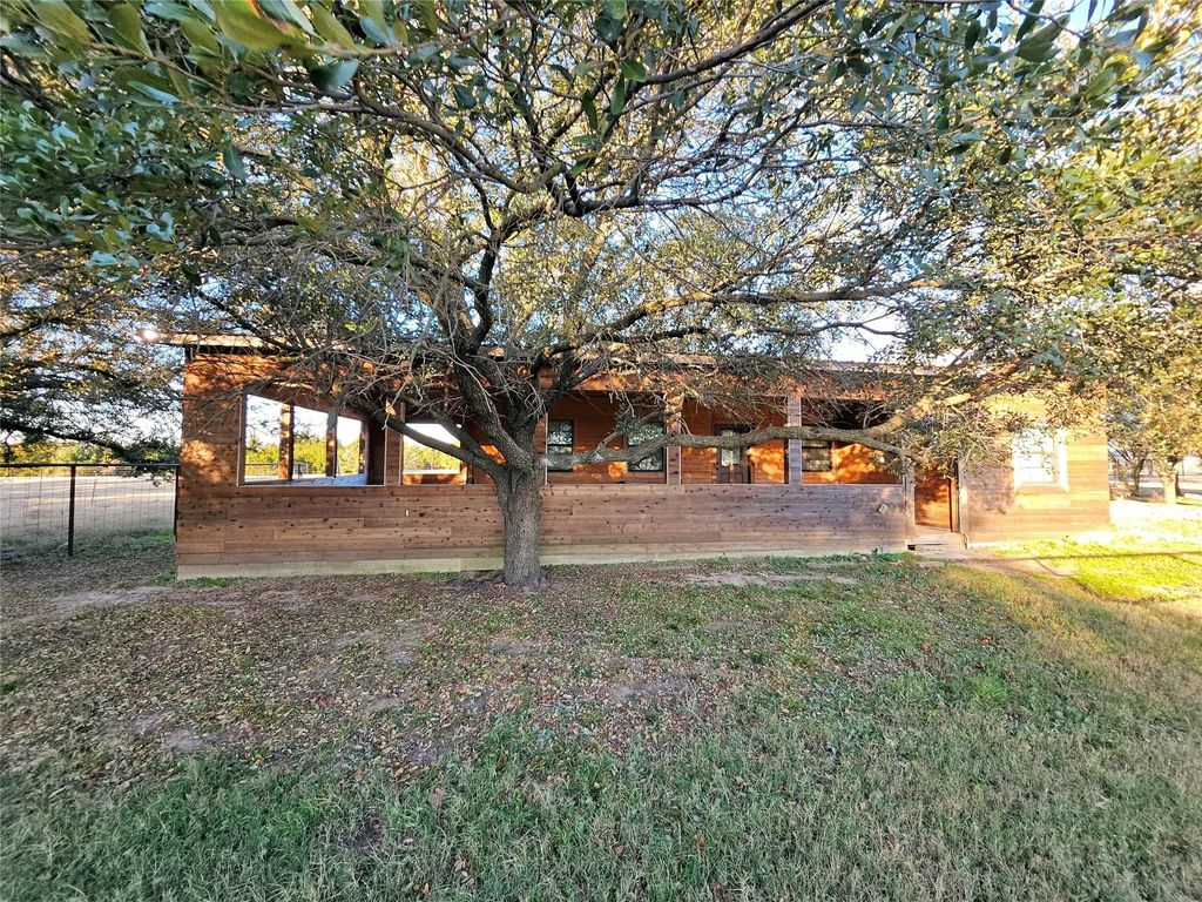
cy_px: 451
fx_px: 451
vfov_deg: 89.9
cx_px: 601
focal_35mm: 13
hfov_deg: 106.2
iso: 50
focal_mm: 1.7
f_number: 2.2
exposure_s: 1/120
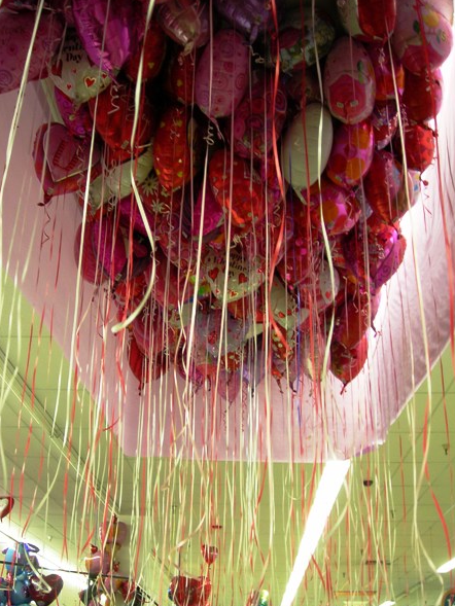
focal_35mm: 43
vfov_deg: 43.8
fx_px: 753
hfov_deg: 33.6
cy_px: 339
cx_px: 221
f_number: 3.2
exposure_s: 1/3.9
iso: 60
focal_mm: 6.3
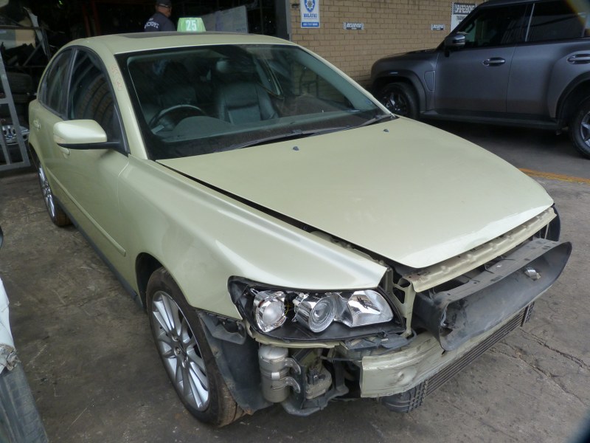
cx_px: 295
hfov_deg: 69.4
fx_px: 426
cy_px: 222
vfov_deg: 54.9
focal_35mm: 25
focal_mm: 4.5
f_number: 4
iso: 125
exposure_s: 1/200
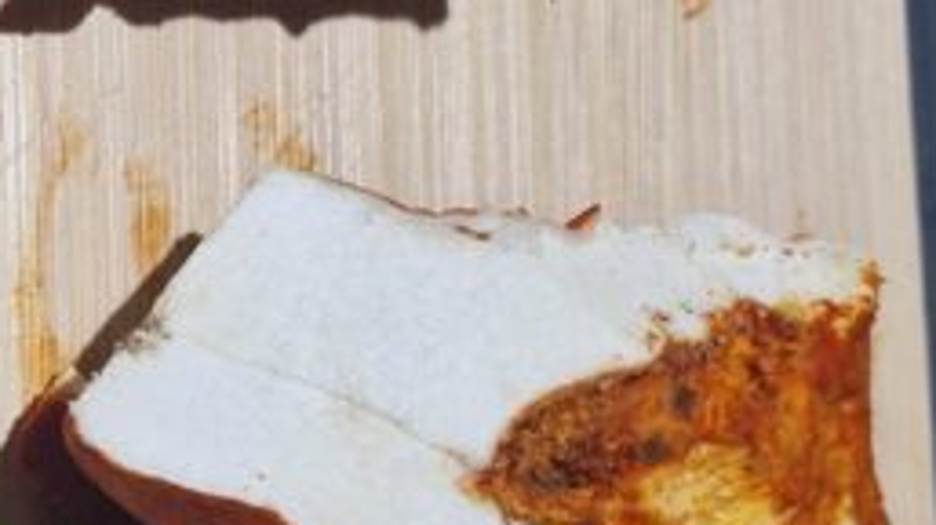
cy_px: 463
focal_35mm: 100
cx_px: 11
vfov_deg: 12.0
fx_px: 2480
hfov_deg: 20.7
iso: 500
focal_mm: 6.4
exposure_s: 1/120
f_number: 1.8
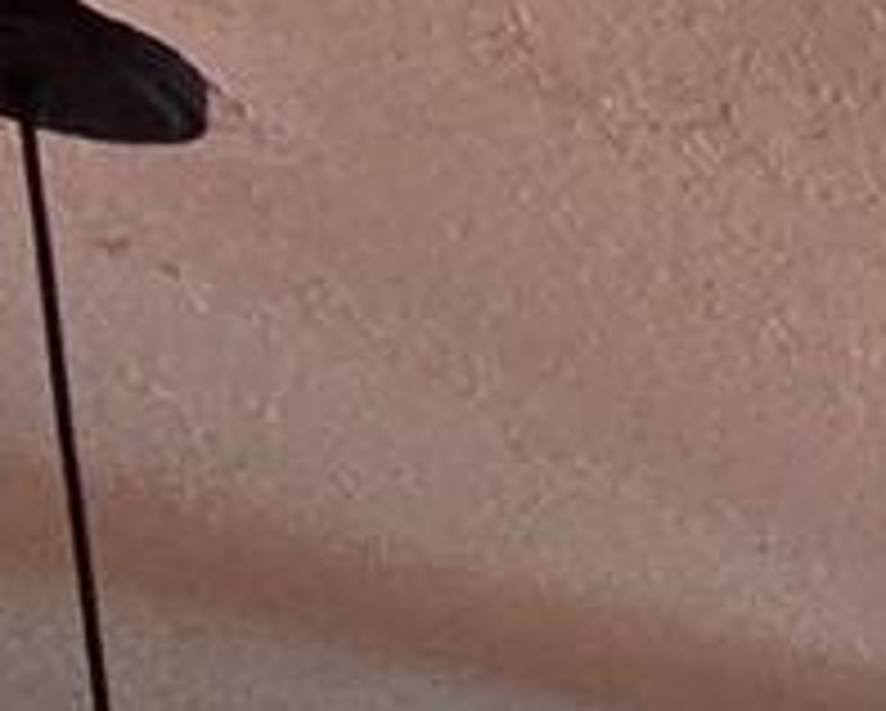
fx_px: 2704
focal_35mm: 103
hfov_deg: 9.4
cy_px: 2192
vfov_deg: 10.3
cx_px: 3166
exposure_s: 1/120
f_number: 2.2
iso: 200
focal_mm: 2.2
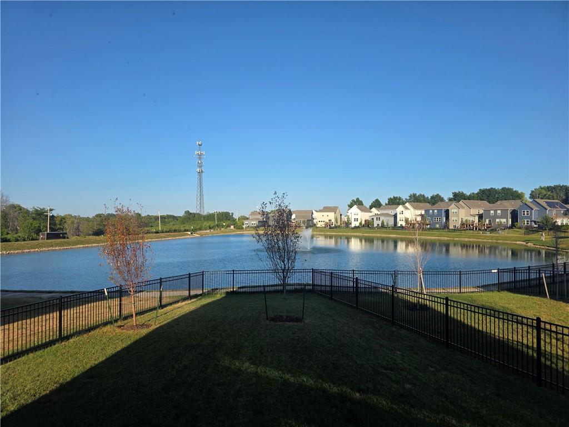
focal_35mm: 23
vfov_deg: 58.9
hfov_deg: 73.9
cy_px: 214
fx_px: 378
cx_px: 284
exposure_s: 1/4434
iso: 80
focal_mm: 6.3
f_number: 1.7
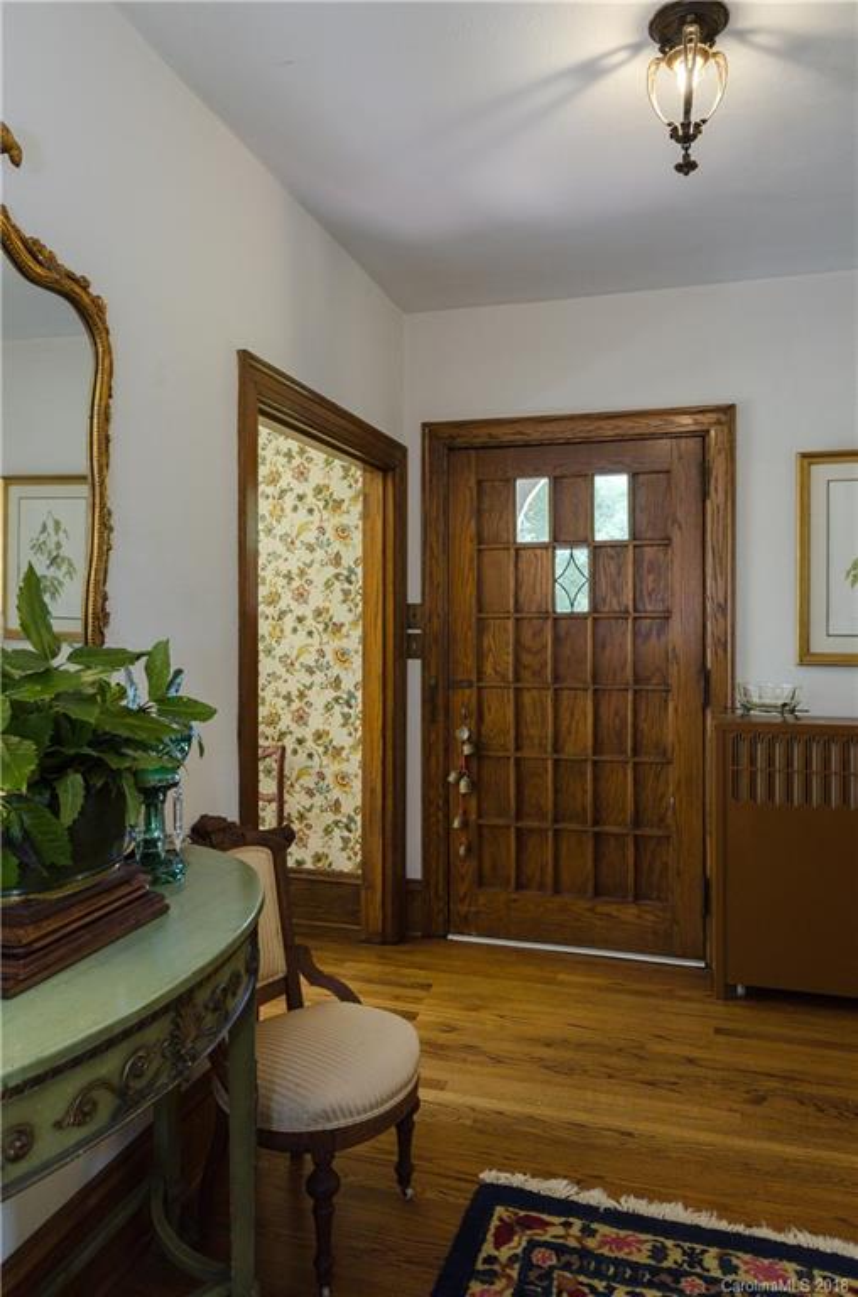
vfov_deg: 73.9
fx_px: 863
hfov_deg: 52.9
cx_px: 429
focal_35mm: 24
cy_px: 648
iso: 250
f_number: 7.1
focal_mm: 16
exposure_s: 1/15
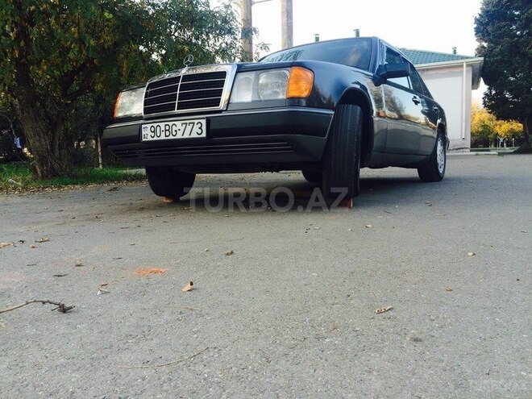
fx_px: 446
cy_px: 200
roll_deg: +2.5
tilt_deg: -7.1
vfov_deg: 48.2
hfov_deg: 61.7
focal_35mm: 29
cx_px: 266
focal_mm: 4.15
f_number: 2.2
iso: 32
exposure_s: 1/201
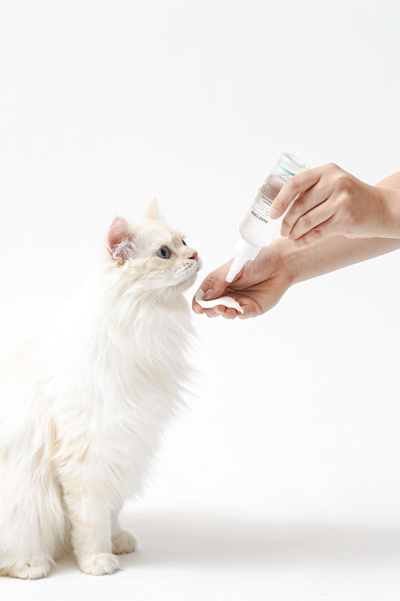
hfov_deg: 16.3
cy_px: 239
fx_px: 1400
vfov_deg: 24.1
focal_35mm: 84
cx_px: 177
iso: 160
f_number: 11
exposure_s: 1/125
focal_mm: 42
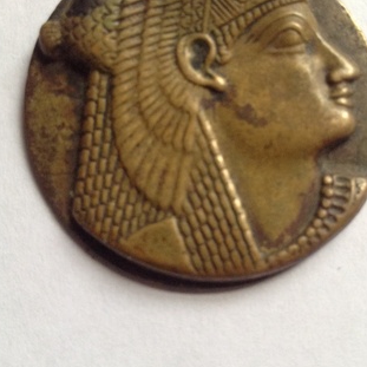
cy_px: 168
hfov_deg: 37.5
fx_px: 540
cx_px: 208
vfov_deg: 37.5
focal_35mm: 45
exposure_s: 1/25
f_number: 2.4
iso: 160
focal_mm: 3.3
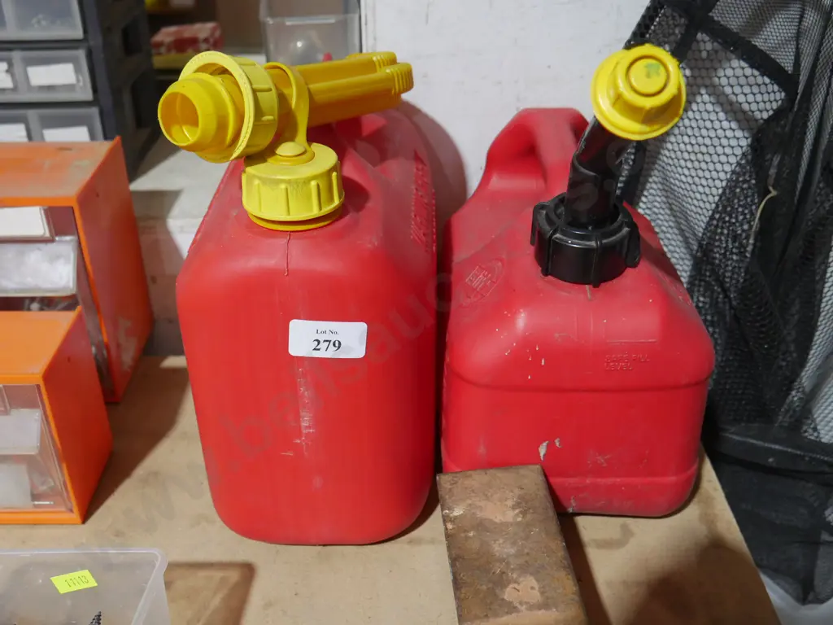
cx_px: 416
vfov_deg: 37.7
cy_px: 312
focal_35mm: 38
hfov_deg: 49.0
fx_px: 914
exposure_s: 1/60
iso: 1250
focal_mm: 19
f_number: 4.5
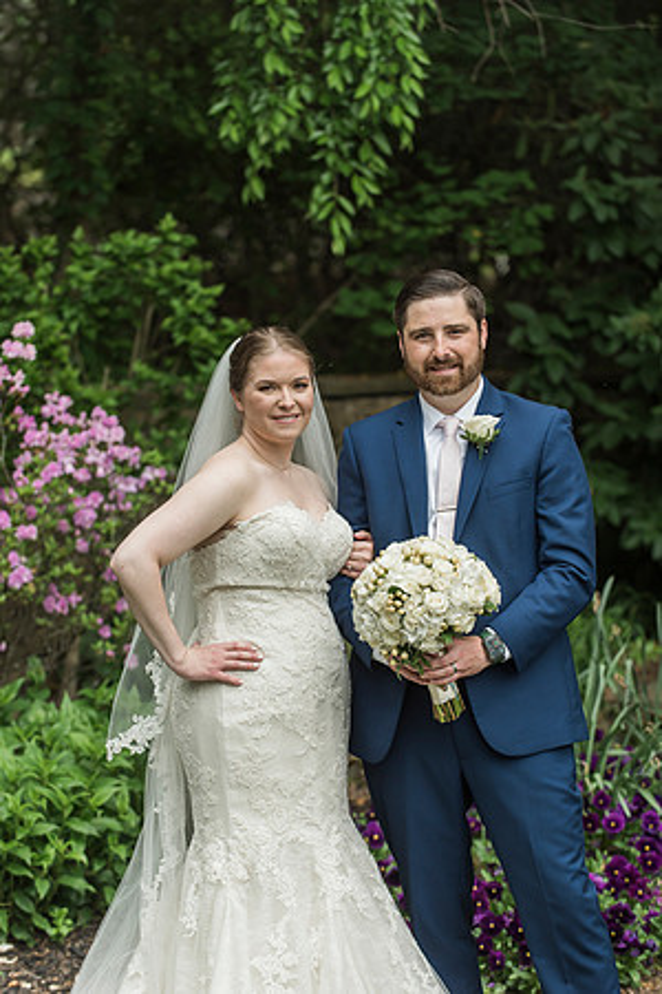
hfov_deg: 11.8
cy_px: 497
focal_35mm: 116
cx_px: 331
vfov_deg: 17.6
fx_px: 3199
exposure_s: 1/500
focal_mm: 116
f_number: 4
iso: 500
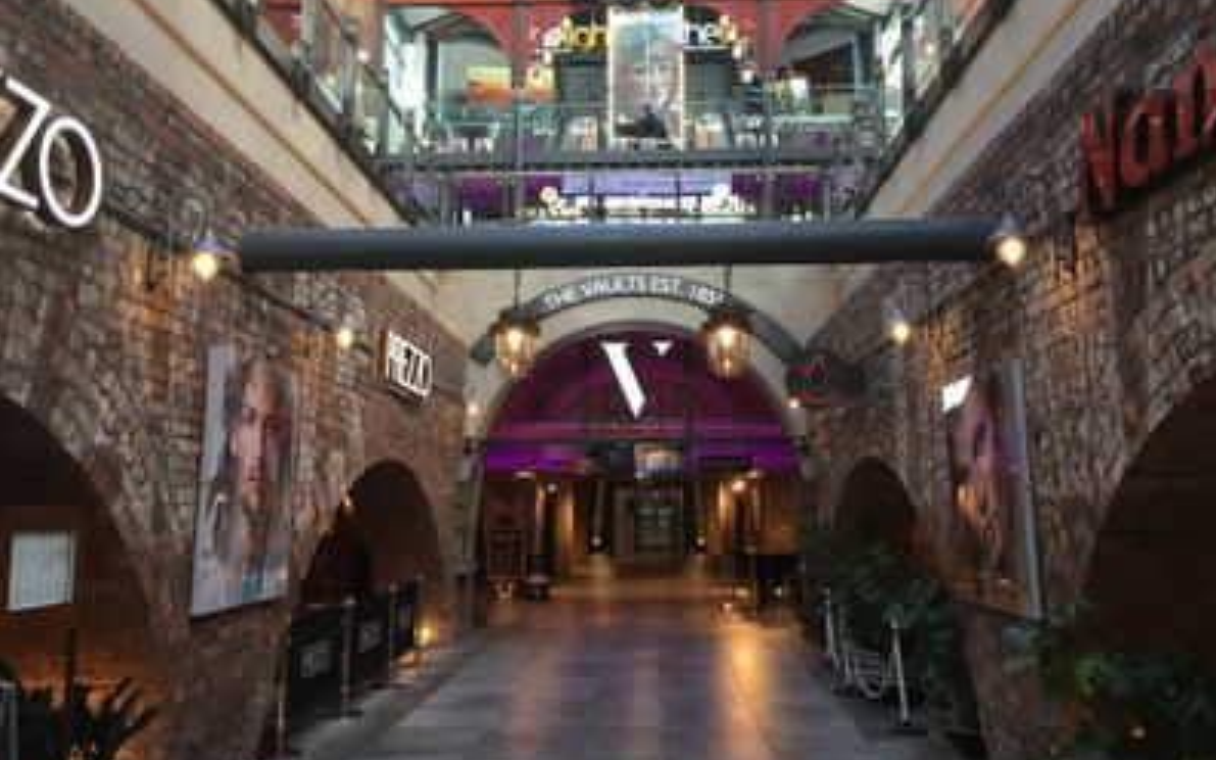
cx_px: 610
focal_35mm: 31
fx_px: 1027
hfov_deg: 61.2
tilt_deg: +11.2
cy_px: 328
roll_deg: +1.3
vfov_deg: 40.5
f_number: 2.2
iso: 40
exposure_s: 1/33
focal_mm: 4.15
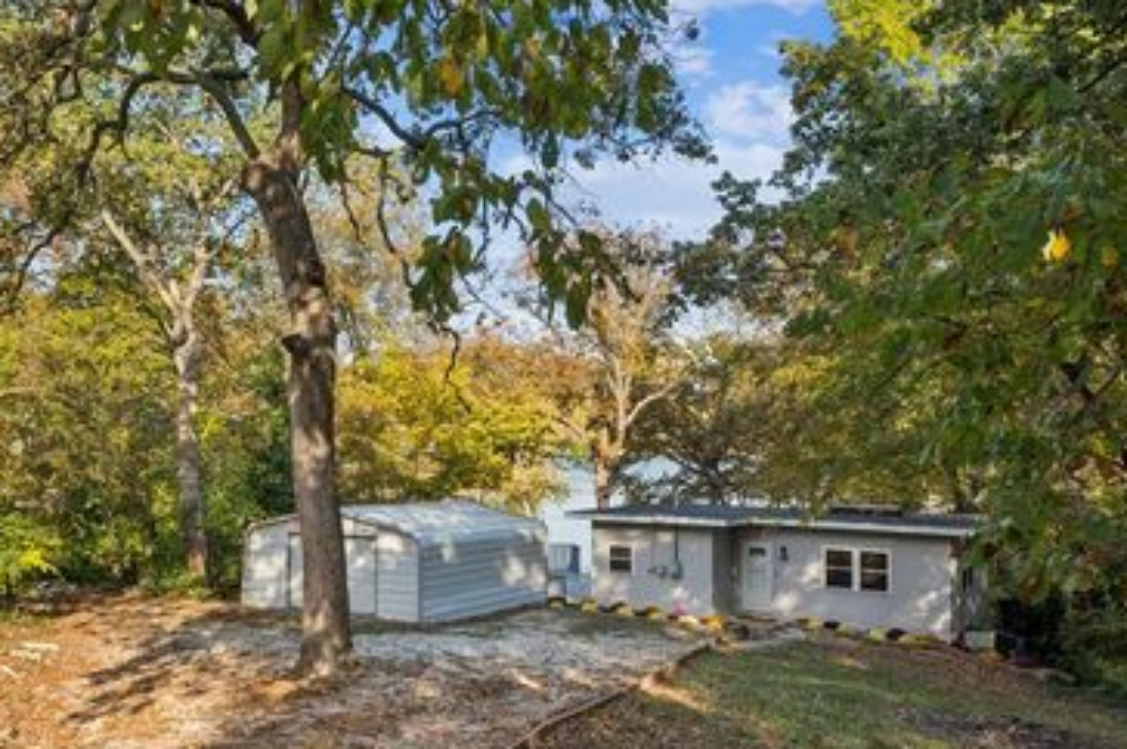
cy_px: 438
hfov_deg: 57.0
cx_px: 480
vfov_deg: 39.8
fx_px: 1032
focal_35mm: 33
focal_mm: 24
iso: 100
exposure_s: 1/10
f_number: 22
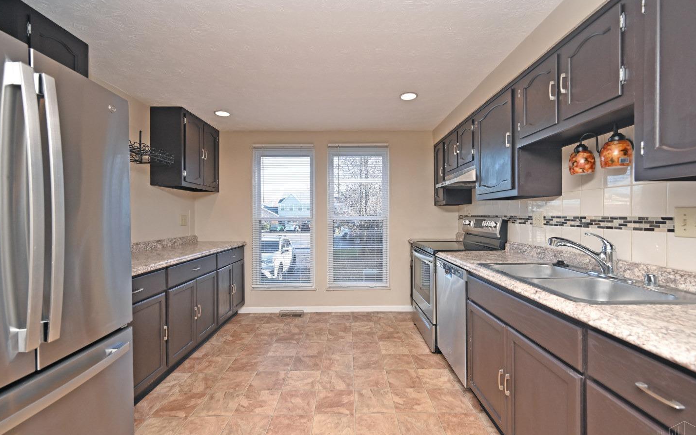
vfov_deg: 74.8
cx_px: 353
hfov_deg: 101.5
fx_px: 285
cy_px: 216
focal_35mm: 15
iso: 200
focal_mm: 14
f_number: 5
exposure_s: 1/100
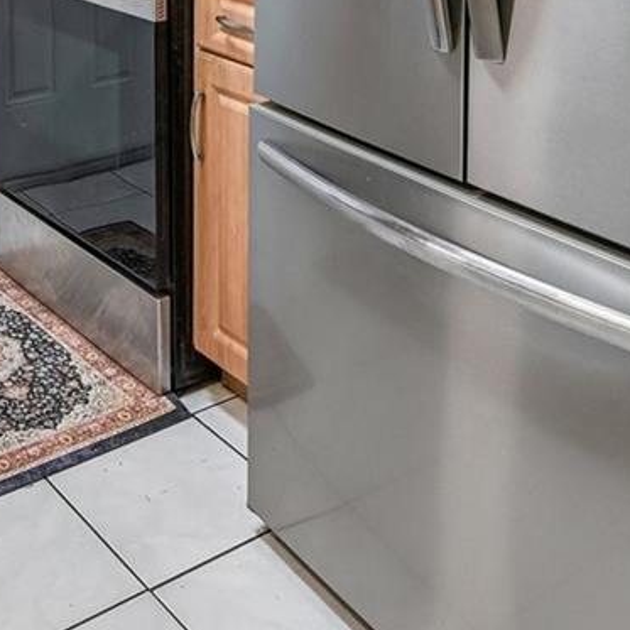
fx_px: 1050
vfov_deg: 27.6
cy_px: -199
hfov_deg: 32.3
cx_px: 110
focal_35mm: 51
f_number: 8
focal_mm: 14
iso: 400
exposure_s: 1/15
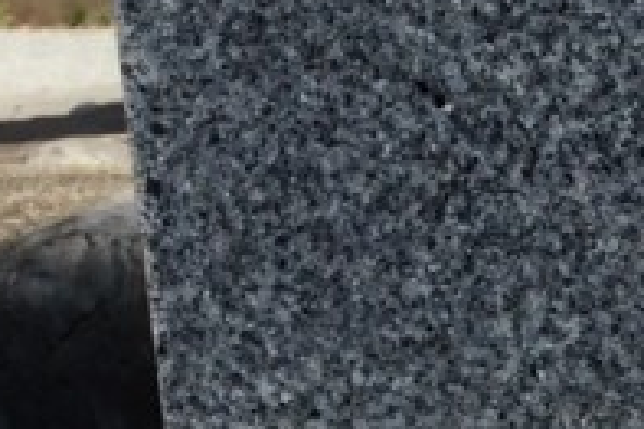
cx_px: 1115
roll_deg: -0.8
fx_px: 2806
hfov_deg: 12.1
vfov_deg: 8.1
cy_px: 966
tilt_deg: -22.1
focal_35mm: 157
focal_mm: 4.15
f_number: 2.2
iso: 32
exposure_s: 1/1466
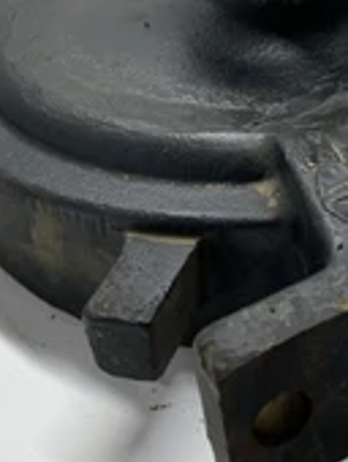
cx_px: 351
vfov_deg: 30.9
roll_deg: +4.1
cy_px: 98
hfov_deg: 23.1
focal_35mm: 61
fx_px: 816
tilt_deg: -29.0
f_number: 1.8
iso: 50
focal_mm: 4.25
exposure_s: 1/121
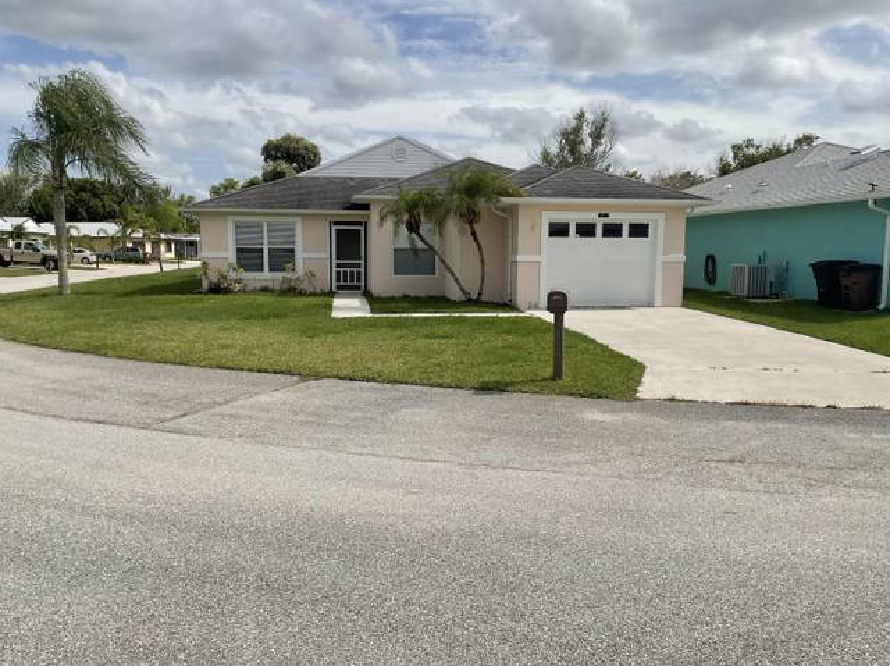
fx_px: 745
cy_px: 333
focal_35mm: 29
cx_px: 445
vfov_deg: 48.2
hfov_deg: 61.7
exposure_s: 1/4065
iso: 20
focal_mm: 3
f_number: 1.8
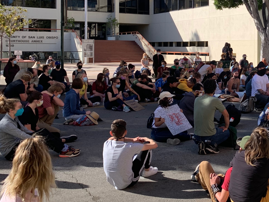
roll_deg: -0.2
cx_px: 258
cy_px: 59
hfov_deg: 33.1
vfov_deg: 26.8
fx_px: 420
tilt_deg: -1.6
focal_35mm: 54
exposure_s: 1/1088
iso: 25
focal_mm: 4.25
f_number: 1.8
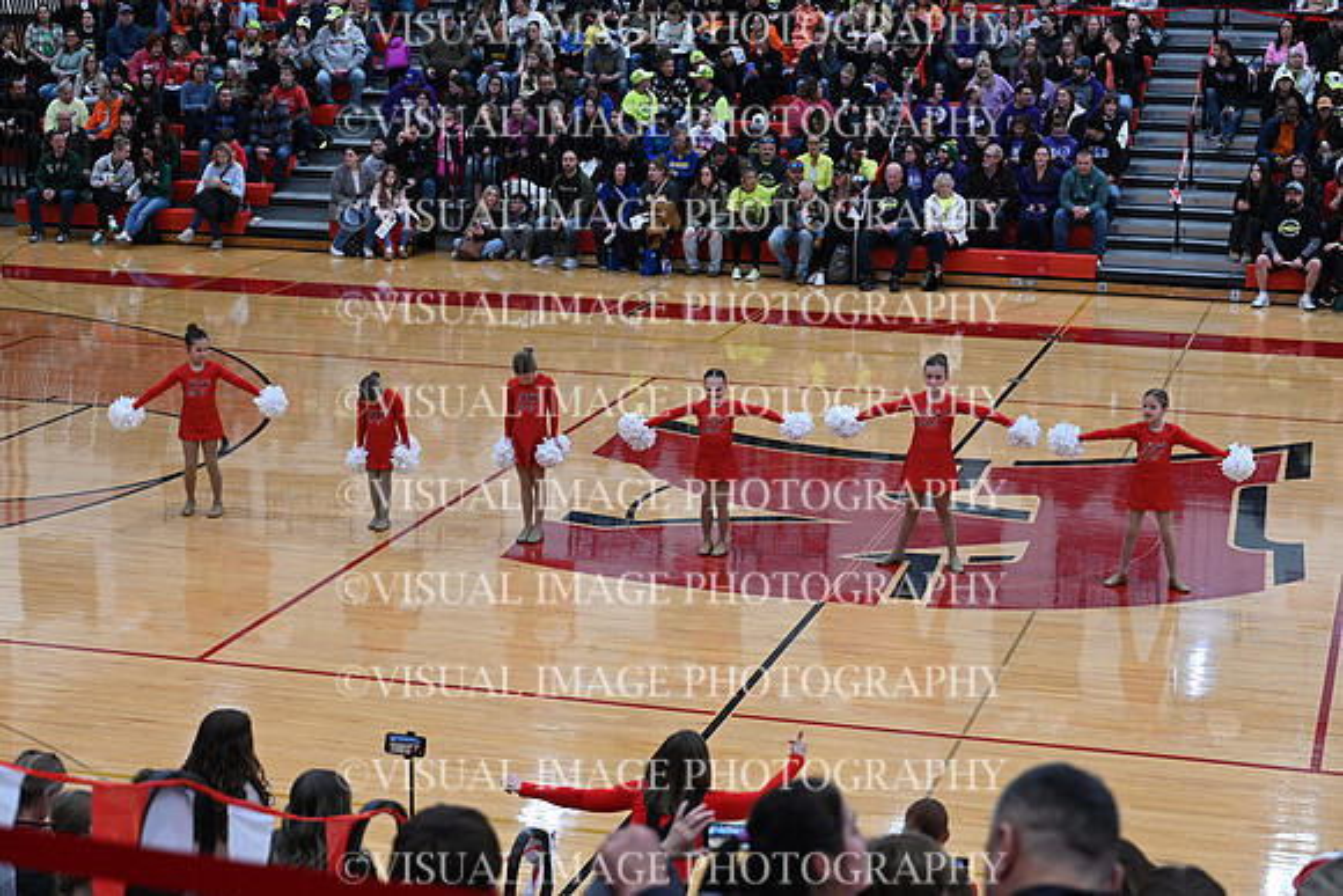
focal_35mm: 70
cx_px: 672
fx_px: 2612
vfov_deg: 19.5
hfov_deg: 28.8
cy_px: 448
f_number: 4
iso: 4000
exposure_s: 1/400
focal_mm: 70
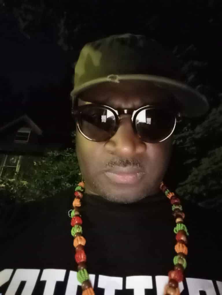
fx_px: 239
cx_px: 111
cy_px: 148
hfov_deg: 49.7
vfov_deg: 63.4
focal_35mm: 28
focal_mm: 2.75
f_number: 2
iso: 6287
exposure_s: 1/10
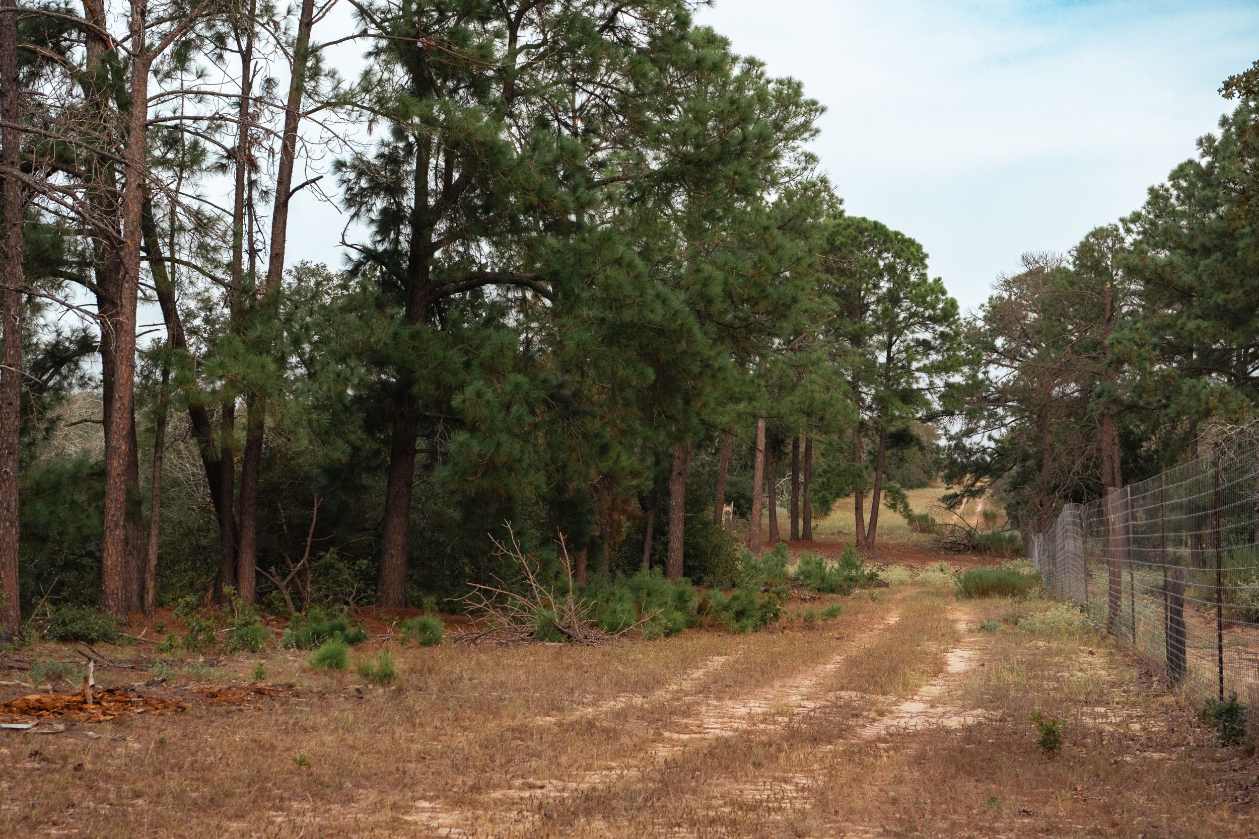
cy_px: 420
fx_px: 2273
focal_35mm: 65
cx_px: 630
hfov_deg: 31.0
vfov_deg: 20.9
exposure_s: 1/400
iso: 2000
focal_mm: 65
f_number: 10
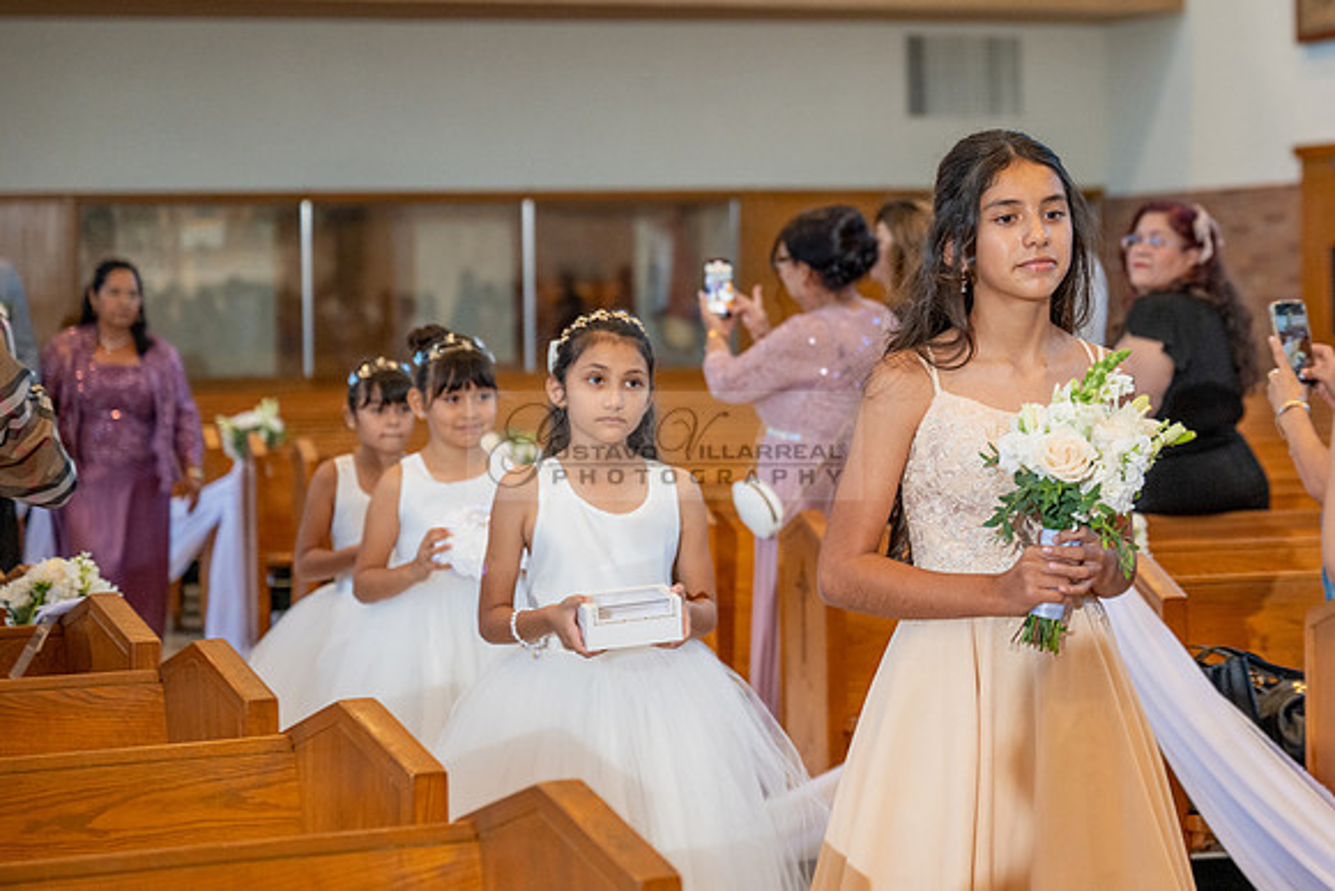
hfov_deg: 21.4
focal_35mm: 95
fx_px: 3514
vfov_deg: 14.4
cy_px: 362
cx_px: 903
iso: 1000
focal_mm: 70
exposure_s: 1/200
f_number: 3.2
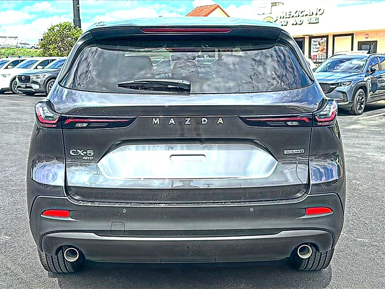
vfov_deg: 37.7
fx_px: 423
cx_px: 192
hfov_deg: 49.0
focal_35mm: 38
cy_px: 144
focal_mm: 6.86
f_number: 1.78
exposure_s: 1/1786
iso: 80
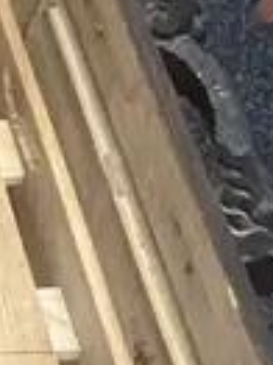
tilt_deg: -44.6
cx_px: -691
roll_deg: +1.0
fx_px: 2307
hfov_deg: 6.0
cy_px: 67
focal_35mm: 219
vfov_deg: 9.0
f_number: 1.8
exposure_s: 1/60
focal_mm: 3.99
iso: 250
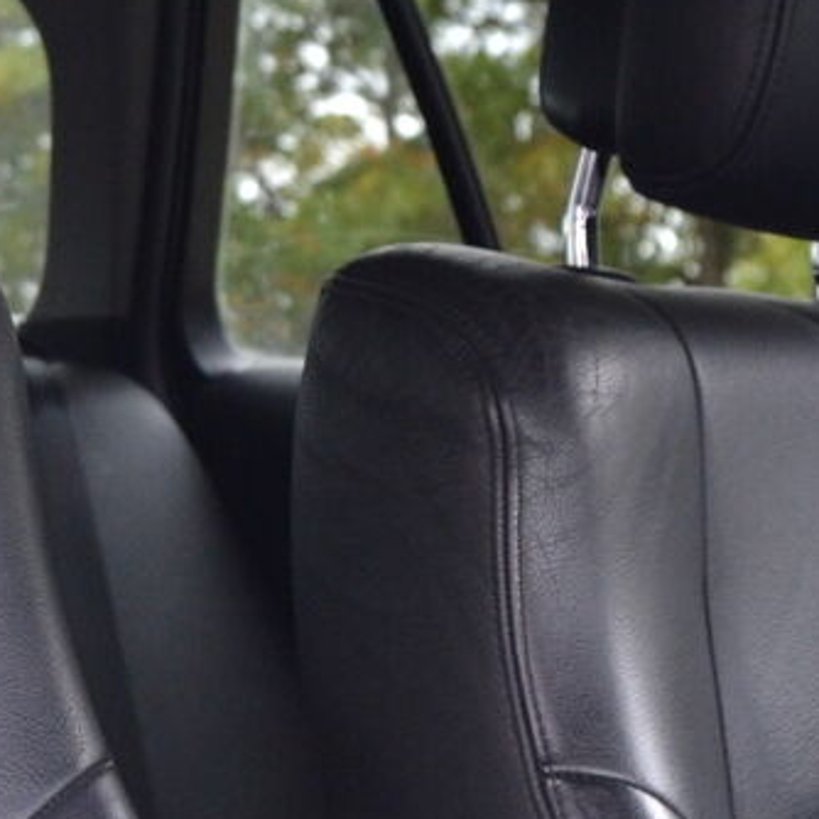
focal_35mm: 132
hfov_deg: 13.2
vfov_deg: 13.2
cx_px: 164
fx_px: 3533
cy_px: 655
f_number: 4.5
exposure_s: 1/80
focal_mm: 18
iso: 400
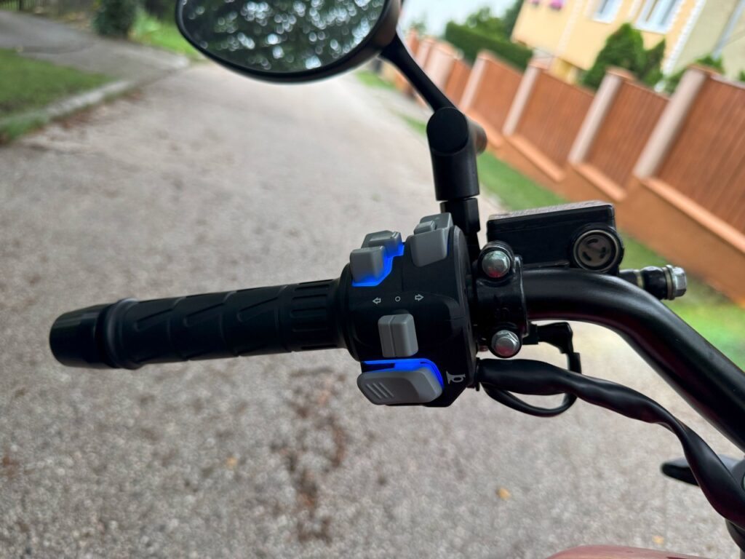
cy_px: 280
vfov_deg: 56.8
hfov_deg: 71.6
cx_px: 372
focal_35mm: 24
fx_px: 517
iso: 250
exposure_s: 1/60
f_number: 1.78
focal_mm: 6.76
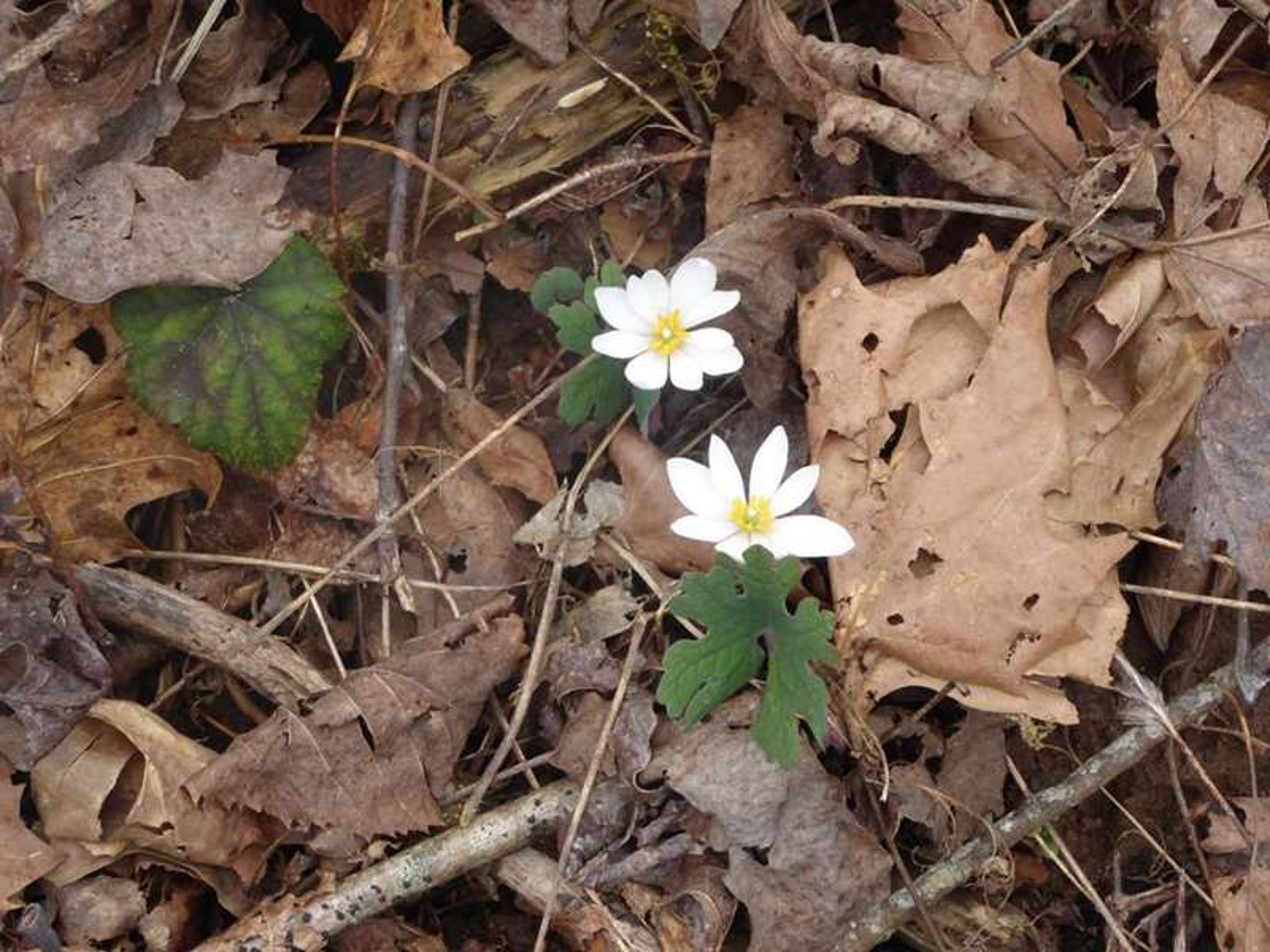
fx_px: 5870
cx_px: 635
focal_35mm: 160
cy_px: 476
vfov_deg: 9.3
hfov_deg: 12.3
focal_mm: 28.7
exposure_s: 1/80
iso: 200
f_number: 5.5
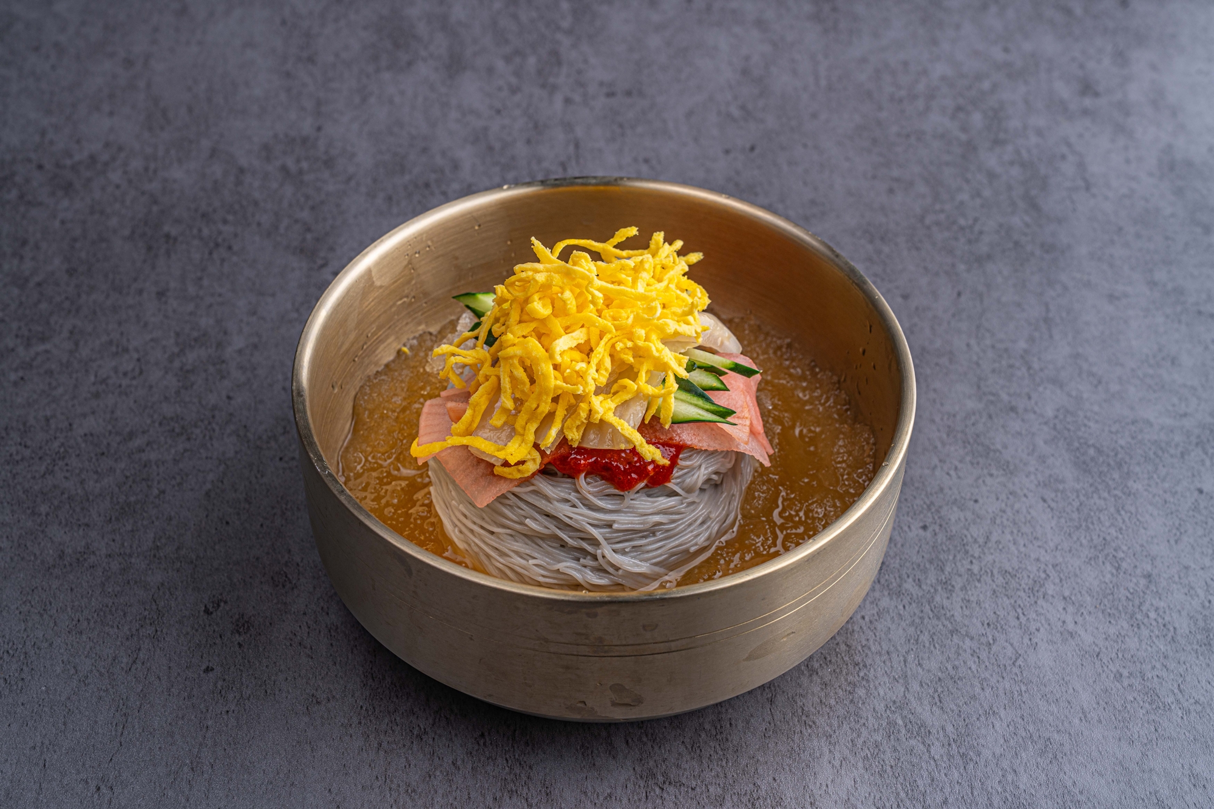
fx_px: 1922
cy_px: 404
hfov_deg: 35.1
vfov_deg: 23.8
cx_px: 607
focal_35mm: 57
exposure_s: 1/80
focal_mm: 57
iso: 100
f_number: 10
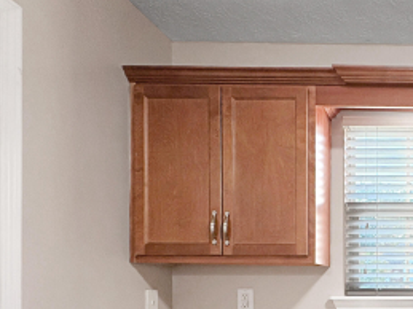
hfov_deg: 42.6
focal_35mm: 36
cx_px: 433
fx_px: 429
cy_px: 303
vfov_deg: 36.1
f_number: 2.2
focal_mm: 2.22
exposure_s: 1/120
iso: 160
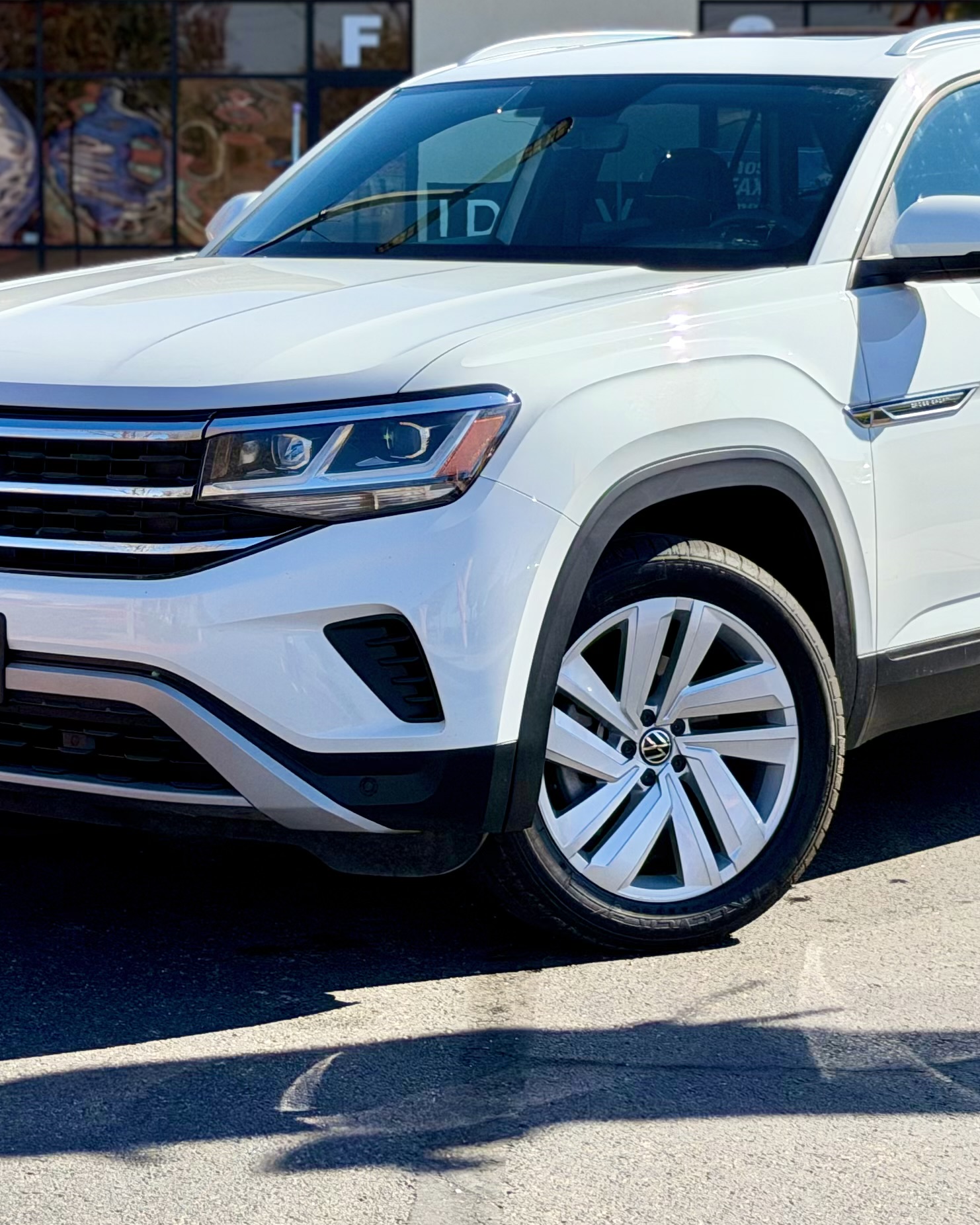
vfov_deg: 18.7
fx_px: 3697
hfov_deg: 15.1
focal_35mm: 102
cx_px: 550
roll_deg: +0.0
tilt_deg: -1.8
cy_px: 363
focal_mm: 6.76
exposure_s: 1/4098
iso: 80
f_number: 1.78
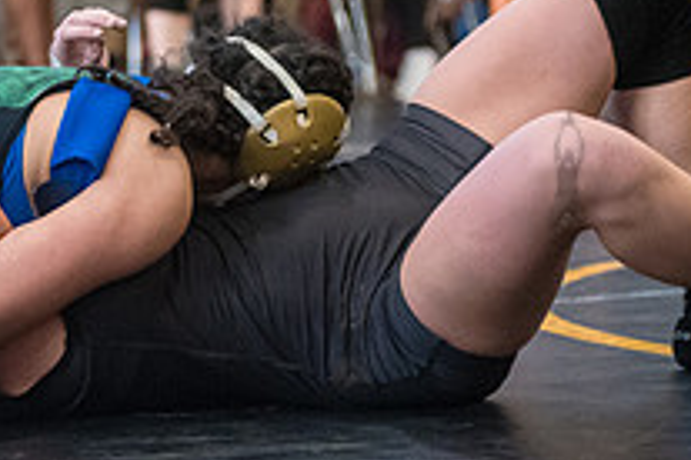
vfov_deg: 6.1
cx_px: -80
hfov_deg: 9.1
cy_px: 168
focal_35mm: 224
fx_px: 4299
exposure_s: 1/400
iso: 5000
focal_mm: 80
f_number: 3.5
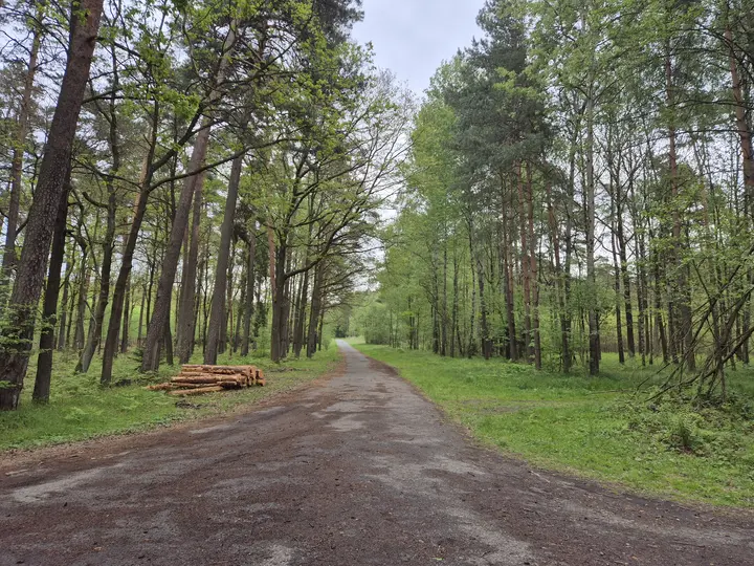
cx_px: 377
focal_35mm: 23
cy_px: 283
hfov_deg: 73.9
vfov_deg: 58.9
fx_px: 501
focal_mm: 5.4
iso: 25
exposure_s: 1/263
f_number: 1.8
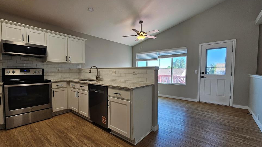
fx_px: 104
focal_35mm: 15
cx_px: 126
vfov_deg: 70.5
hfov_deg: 102.9
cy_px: 78
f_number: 2.2
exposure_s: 1/60
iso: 50
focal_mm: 2.2
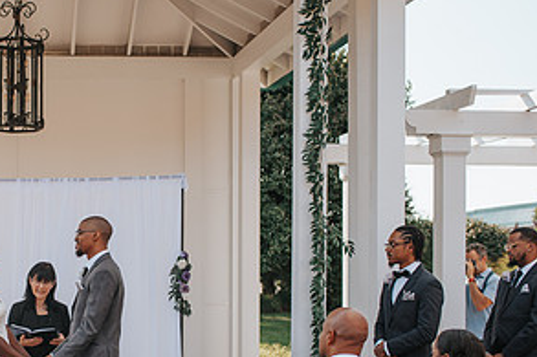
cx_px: 62
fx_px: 1133
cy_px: 301
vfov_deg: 17.7
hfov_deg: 25.9
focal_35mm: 76
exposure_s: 1/1250
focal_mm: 35
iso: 110
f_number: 2.8
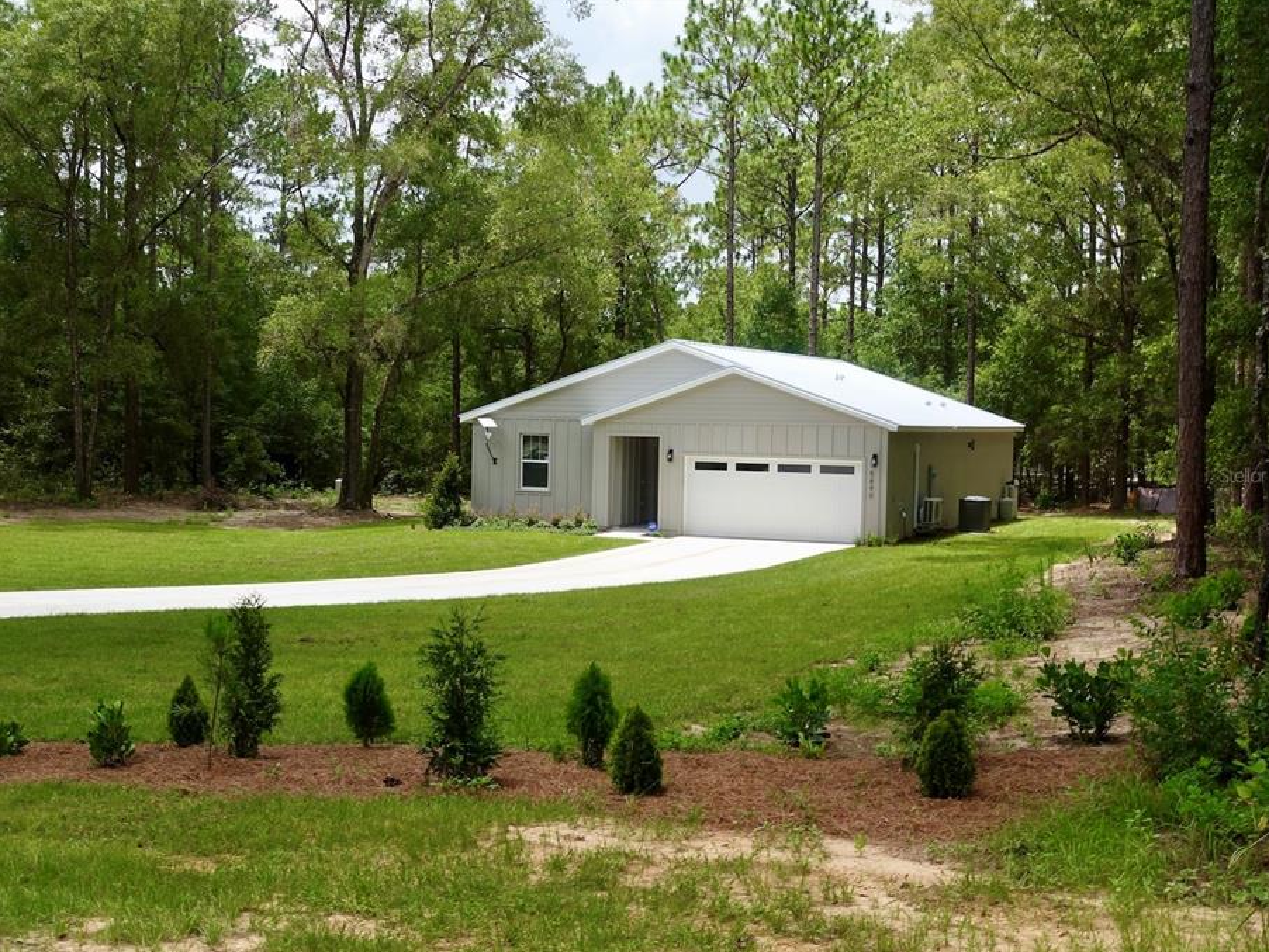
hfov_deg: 39.6
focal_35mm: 48
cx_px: 584
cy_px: 475
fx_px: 1760
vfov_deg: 30.3
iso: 125
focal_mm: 16.17
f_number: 4
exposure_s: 1/80
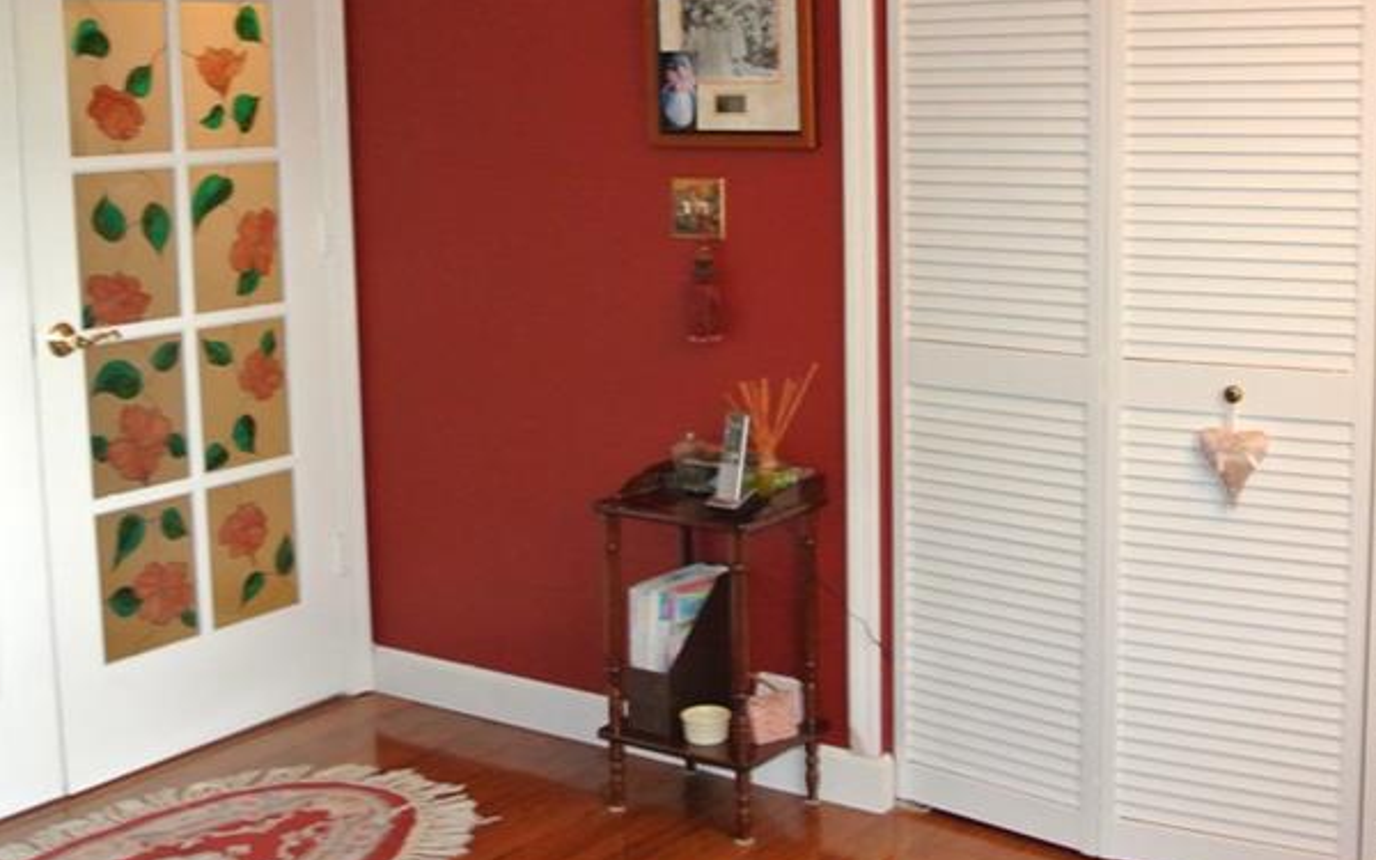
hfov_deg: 42.6
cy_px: 319
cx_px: 768
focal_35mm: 47
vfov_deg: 27.3
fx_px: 1763
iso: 1000
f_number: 3.5
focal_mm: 10
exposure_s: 1/60
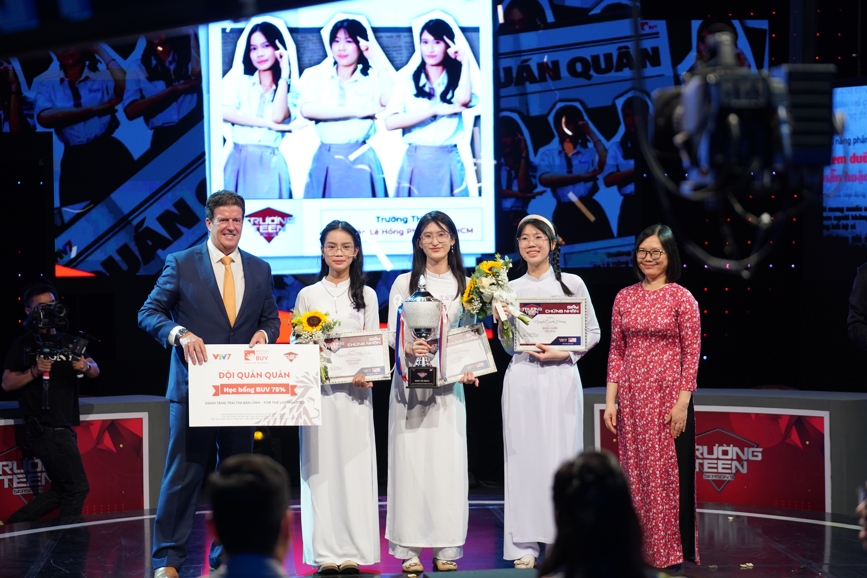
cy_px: 289
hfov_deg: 22.1
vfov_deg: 14.9
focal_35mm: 92
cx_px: 434
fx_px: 2215
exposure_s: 1/200
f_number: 2.8
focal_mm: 92
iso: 1000
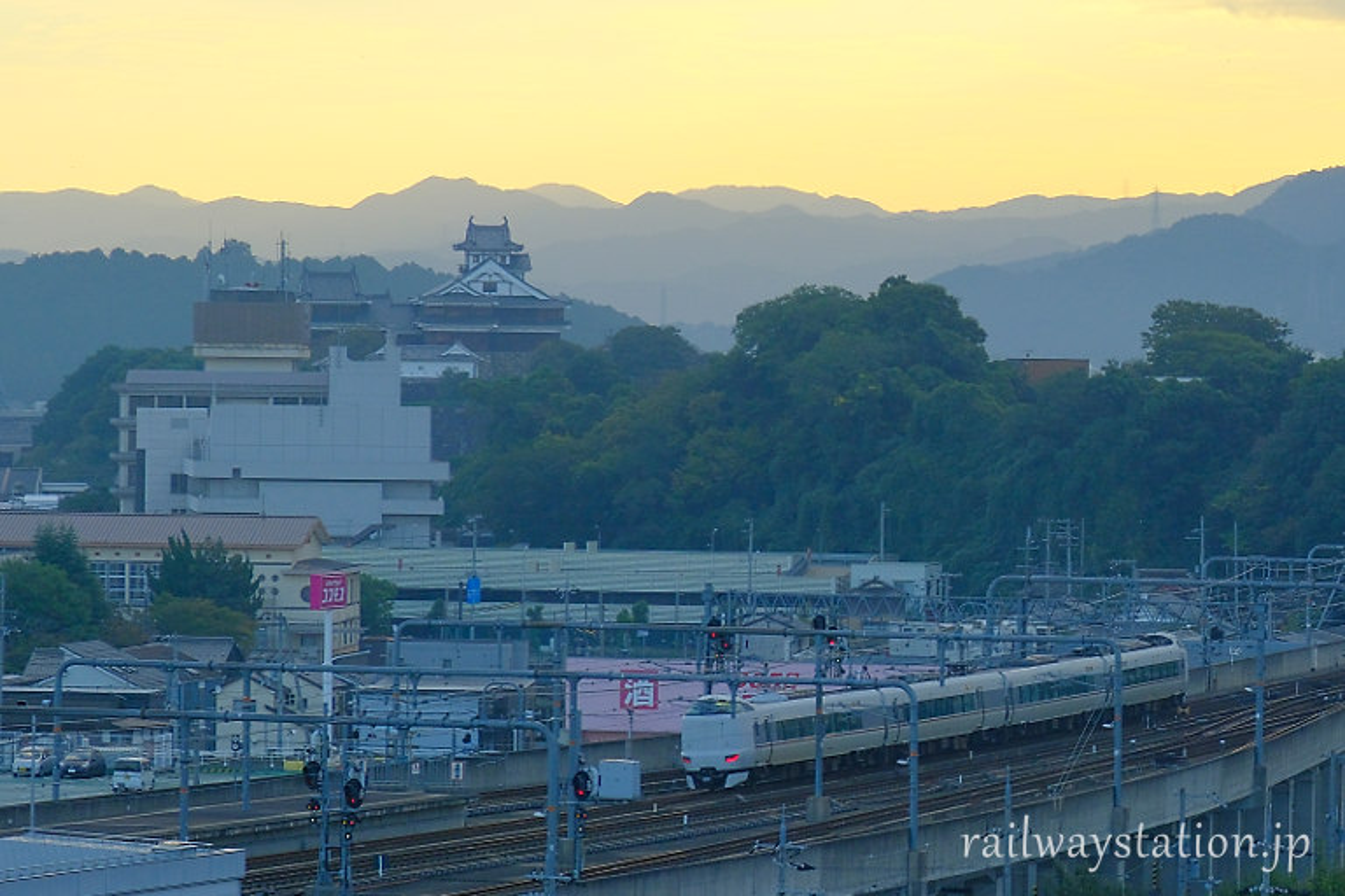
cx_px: 672
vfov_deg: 16.5
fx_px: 3101
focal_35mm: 83
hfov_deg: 24.5
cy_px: 448
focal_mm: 55
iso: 500
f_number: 8
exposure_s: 1/150
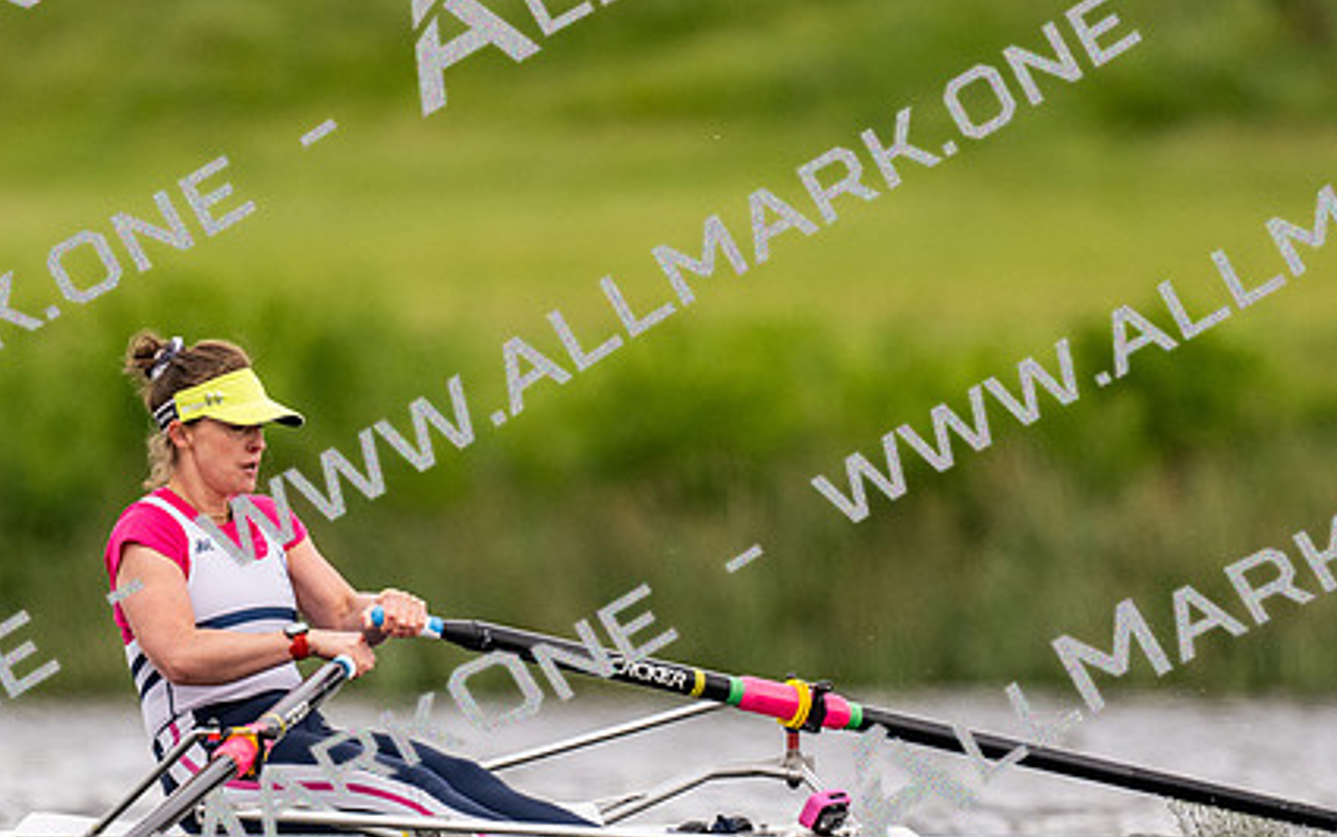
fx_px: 45601
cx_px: 582
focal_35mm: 1251
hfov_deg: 1.7
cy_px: 576
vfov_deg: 1.1
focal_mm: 600
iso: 560
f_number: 4
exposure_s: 1/2500
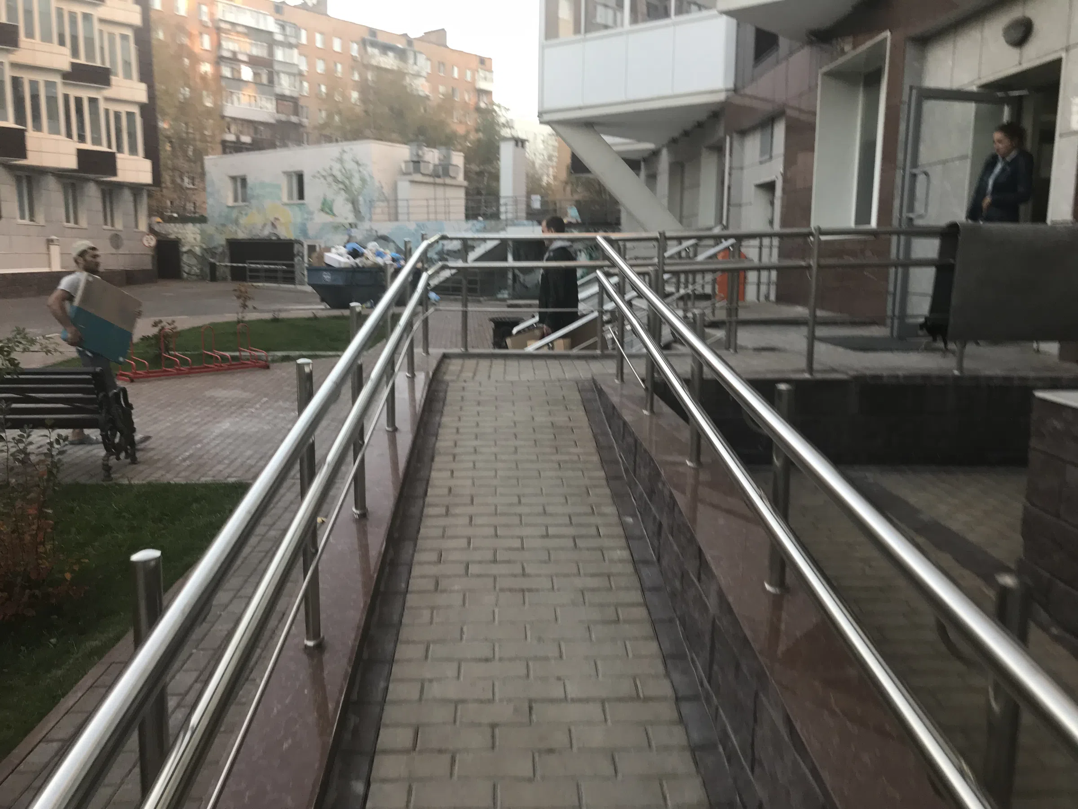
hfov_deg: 63.4
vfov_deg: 49.7
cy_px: 404
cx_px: 539
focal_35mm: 28
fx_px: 872
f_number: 1.8
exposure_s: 1/100
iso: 40
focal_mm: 3.99
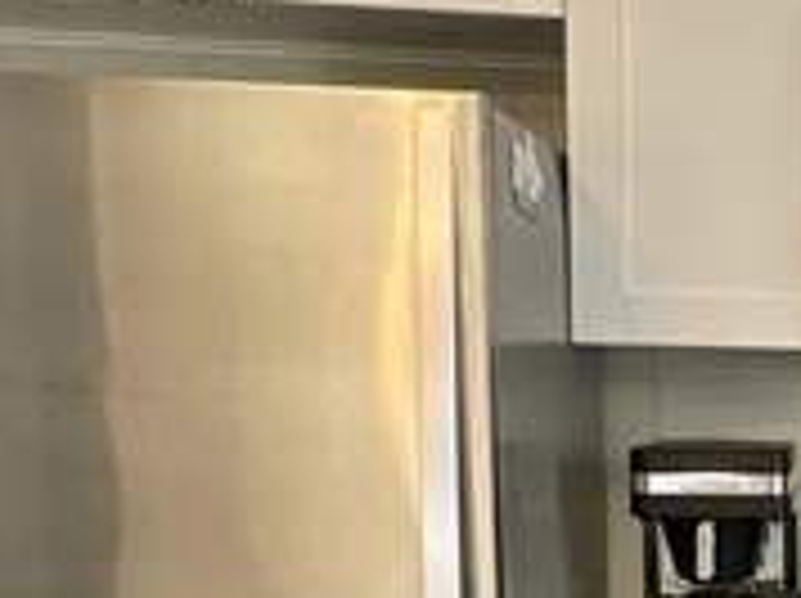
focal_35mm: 81
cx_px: 1436
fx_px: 1872
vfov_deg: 17.7
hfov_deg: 18.8
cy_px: 616
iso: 25
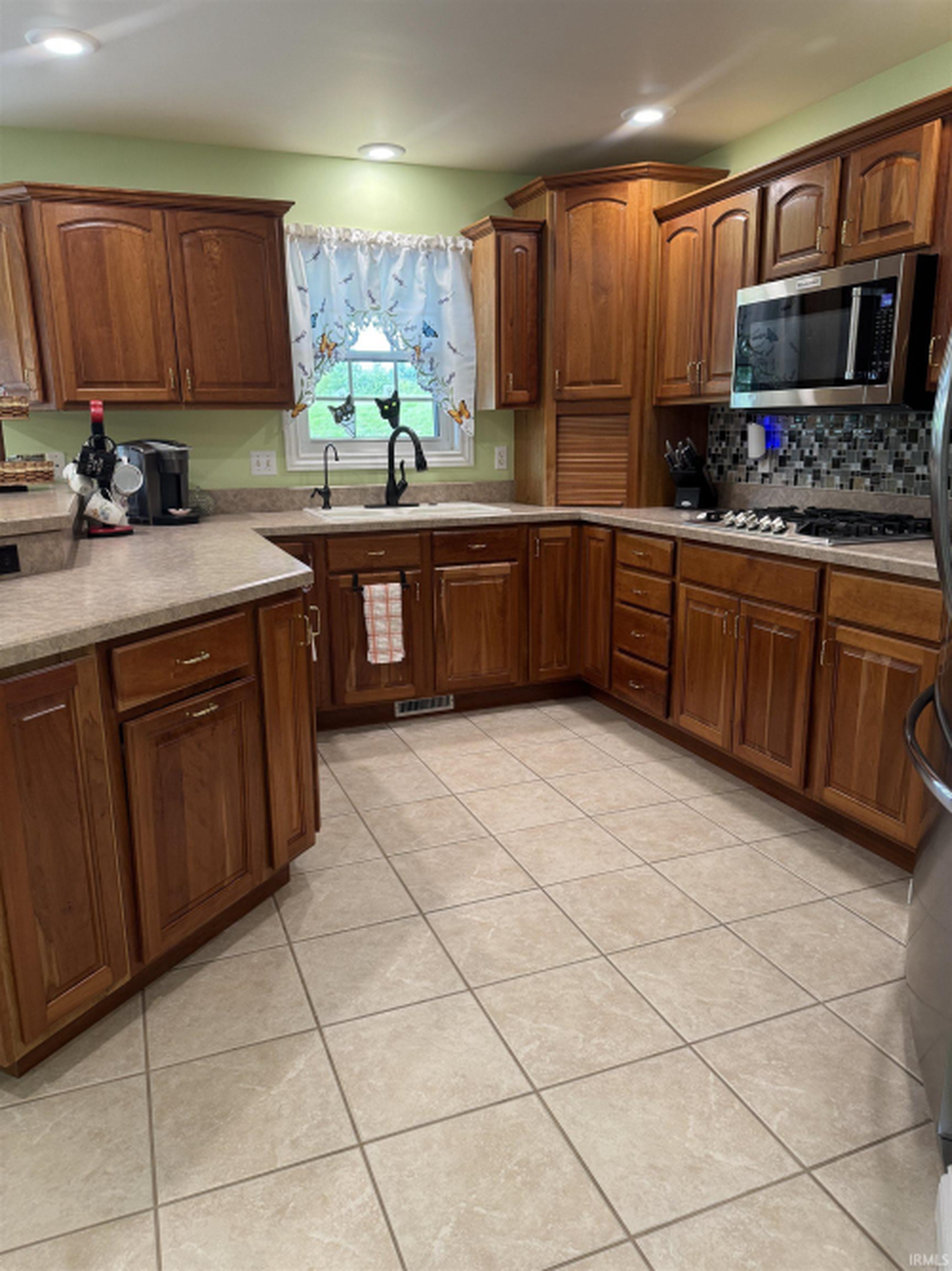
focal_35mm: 24
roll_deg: +1.8
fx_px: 880
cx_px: 476
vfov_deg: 71.6
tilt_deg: -13.3
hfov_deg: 56.8
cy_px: 636
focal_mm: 6.76
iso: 125
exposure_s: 1/60
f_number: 1.78
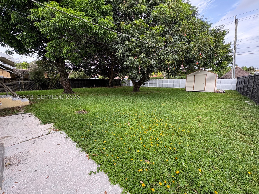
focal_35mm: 14
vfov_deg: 85.7
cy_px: 97
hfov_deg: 102.1
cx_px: 130
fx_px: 105
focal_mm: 2.22
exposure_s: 1/122
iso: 40
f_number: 2.2
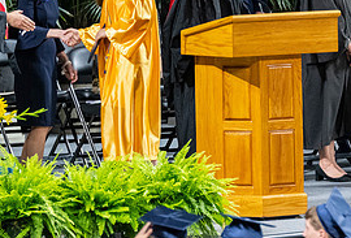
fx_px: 5968
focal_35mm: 609
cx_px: 1
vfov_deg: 2.3
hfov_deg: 3.4
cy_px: 47
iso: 2000
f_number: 4
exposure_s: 1/200
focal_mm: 190
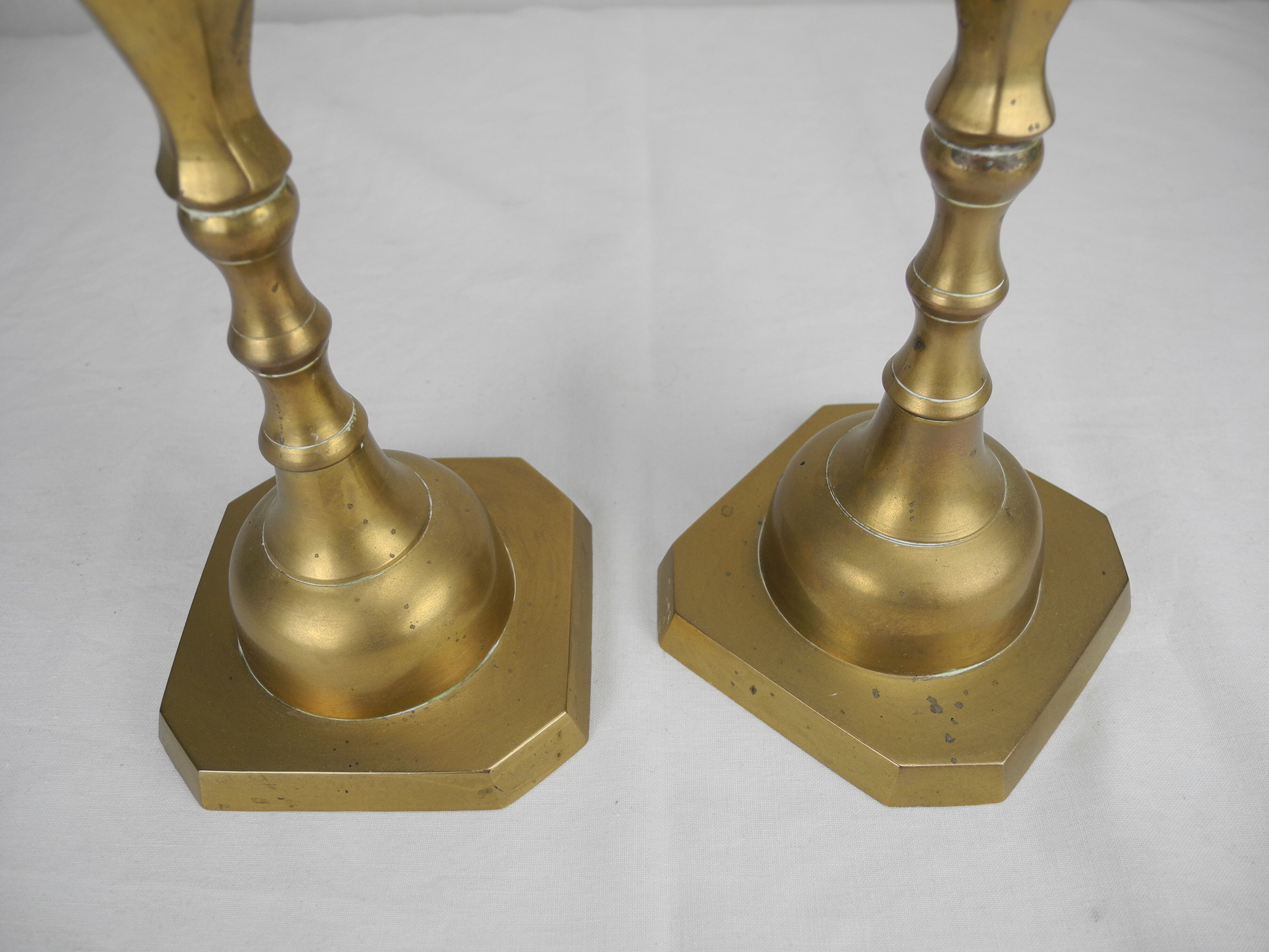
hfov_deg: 63.4
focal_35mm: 28
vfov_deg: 49.7
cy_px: 476
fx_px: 1026
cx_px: 634
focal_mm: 6
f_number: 2.8
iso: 100
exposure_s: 1/140
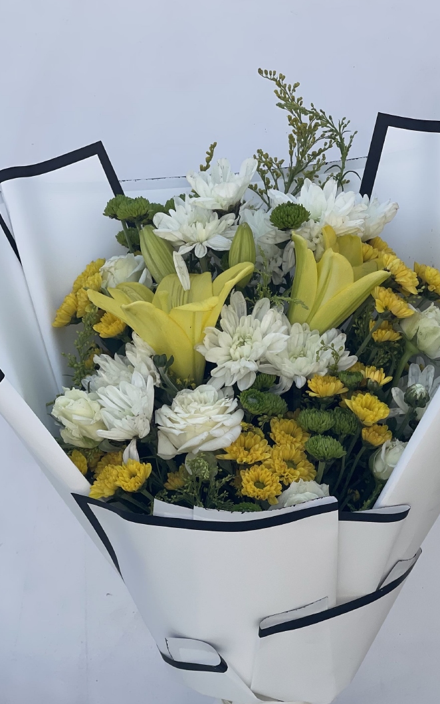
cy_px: 451
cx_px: 268
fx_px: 1843
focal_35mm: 96
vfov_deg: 21.6
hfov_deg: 13.6
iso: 20
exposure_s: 1/809
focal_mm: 7.5
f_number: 2.2
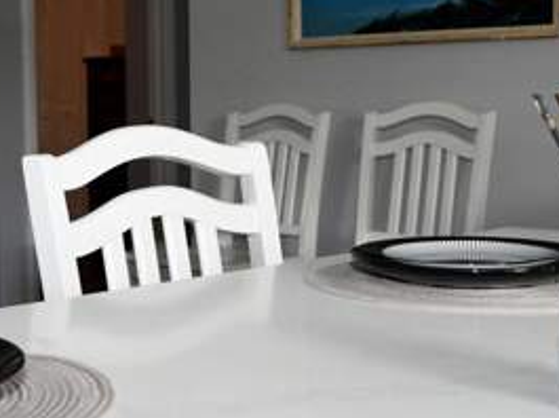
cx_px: 99
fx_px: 984
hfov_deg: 30.8
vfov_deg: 23.7
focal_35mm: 61
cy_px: 101
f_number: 5
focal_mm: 14
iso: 1250
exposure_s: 1/200
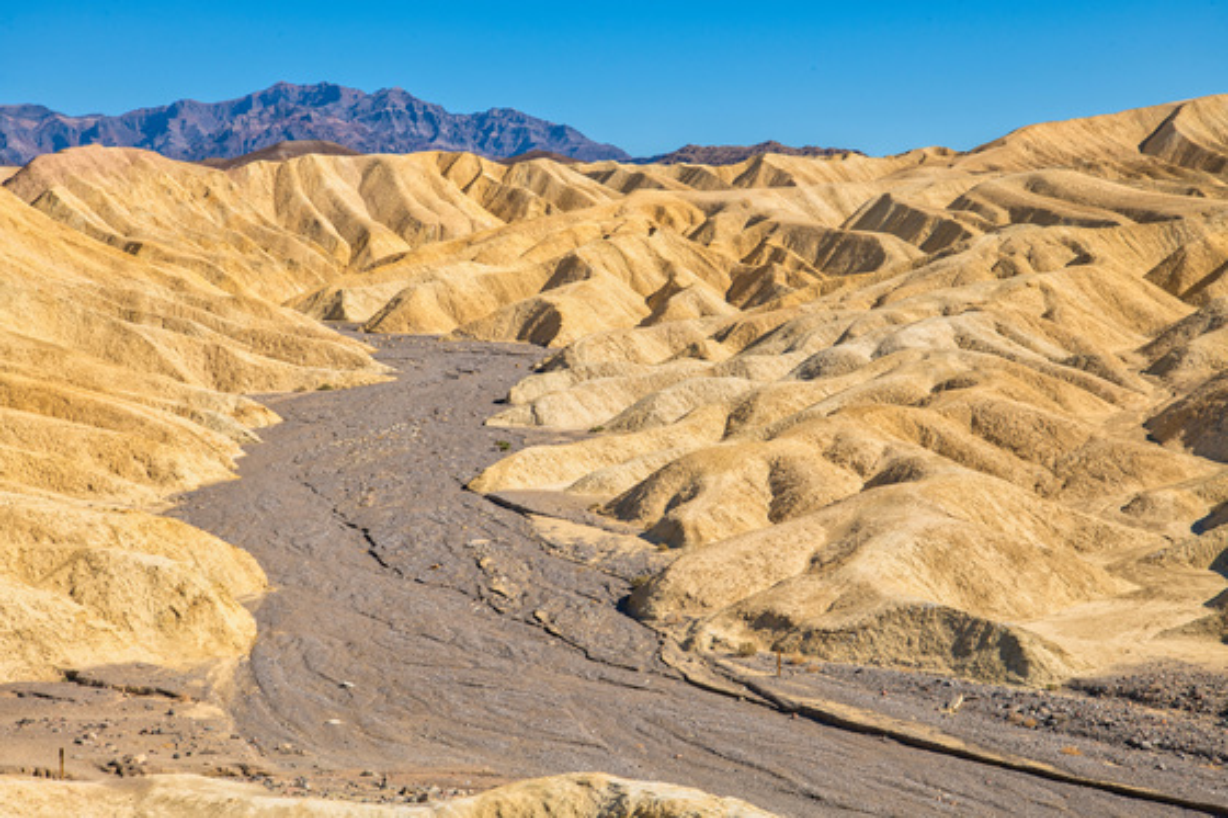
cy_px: 409
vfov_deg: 20.6
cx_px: 614
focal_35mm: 66
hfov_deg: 30.5
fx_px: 2251
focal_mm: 66
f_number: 18
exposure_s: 1/200
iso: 125
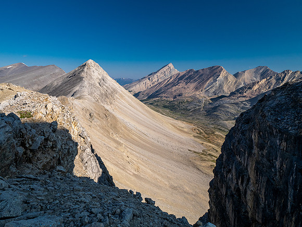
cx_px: 151
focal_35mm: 24
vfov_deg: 56.8
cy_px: 114
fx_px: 209
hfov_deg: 71.6
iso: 200
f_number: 8
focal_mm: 12
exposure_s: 1/200
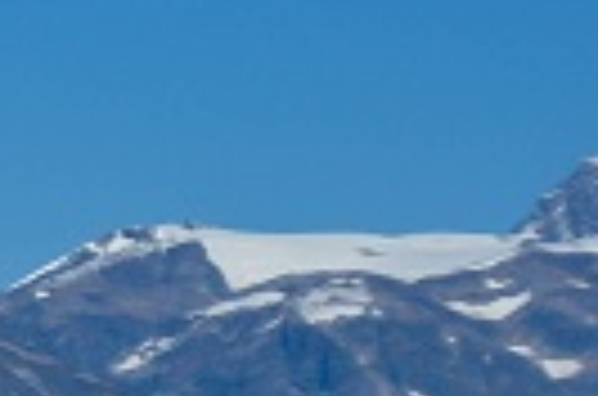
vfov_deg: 3.1
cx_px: -607
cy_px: 364
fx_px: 7312
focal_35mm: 441
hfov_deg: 4.6
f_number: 9
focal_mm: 65
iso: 200
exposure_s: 1/320
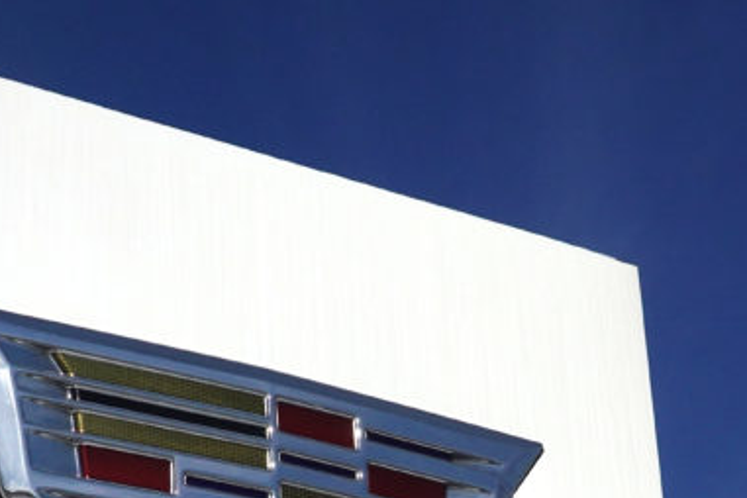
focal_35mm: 121
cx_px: 504
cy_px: 591
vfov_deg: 11.1
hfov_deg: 16.9
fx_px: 2511
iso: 400
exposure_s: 1/6400
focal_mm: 16.54
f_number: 7.1
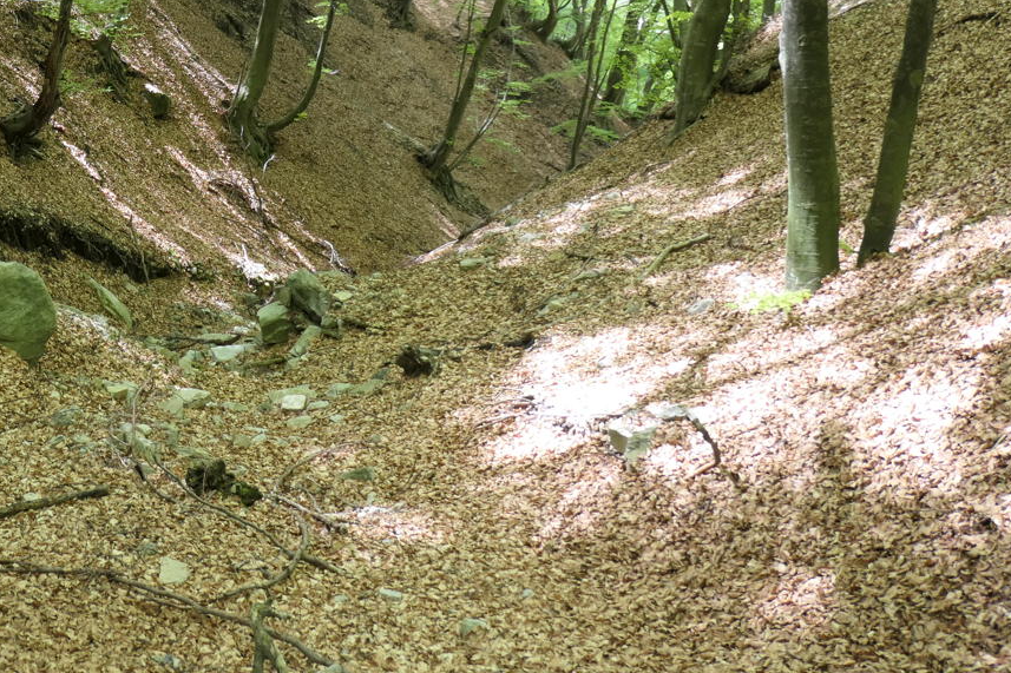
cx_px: 201
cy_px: 103
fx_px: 1179
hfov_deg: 44.2
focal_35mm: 42
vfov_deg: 30.8
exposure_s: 1/60
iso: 320
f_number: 3.3
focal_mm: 8.8
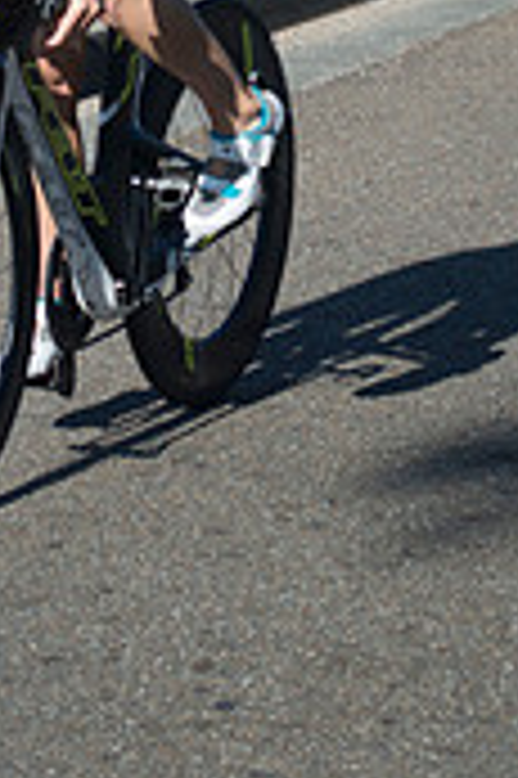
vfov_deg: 10.8
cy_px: -144
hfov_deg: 7.3
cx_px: 74
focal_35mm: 187
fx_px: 4044
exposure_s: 1/1600
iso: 400
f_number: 6.3
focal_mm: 48
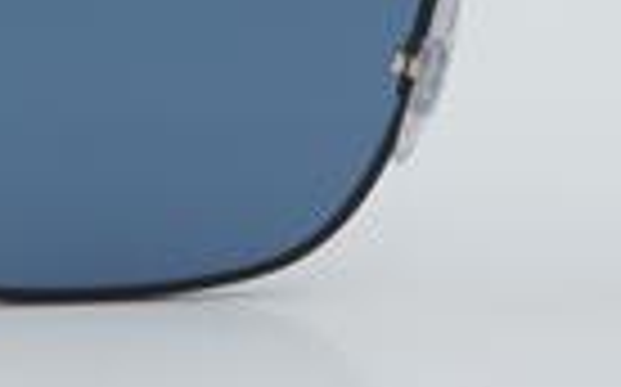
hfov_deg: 9.4
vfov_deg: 5.9
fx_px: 3754
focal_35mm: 222
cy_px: 14
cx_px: 562
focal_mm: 50
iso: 100
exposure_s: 1/4
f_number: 29
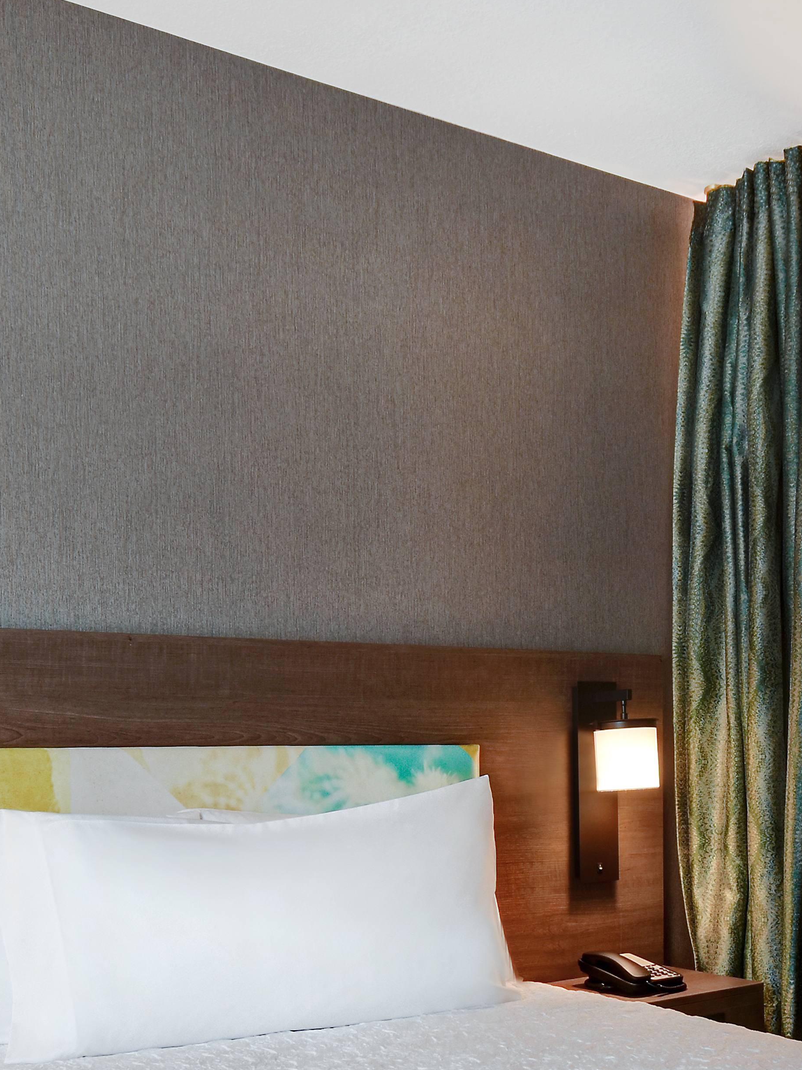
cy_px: 827
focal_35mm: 41
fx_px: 1254
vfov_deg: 44.3
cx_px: 546
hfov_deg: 35.1
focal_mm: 11.5
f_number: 7.1
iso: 250
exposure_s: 1/30
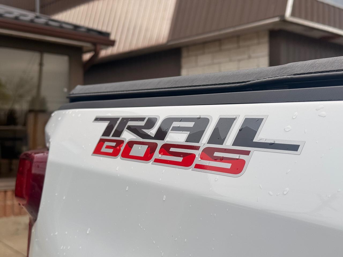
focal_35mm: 48
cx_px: 172
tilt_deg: +2.1
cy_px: 128
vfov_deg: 30.3
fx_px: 476
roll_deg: -0.7
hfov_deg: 39.7
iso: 64
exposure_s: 1/6024
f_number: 1.78
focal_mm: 6.76
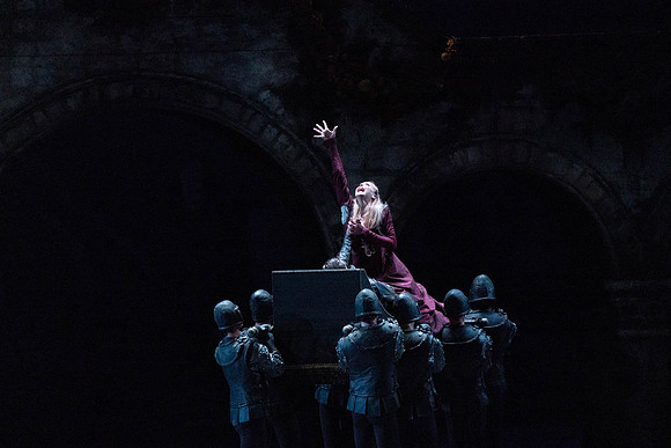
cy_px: 224
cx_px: 336
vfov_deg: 4.9
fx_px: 5257
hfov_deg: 7.3
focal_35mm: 282
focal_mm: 282
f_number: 5.6
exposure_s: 1/250
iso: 5000
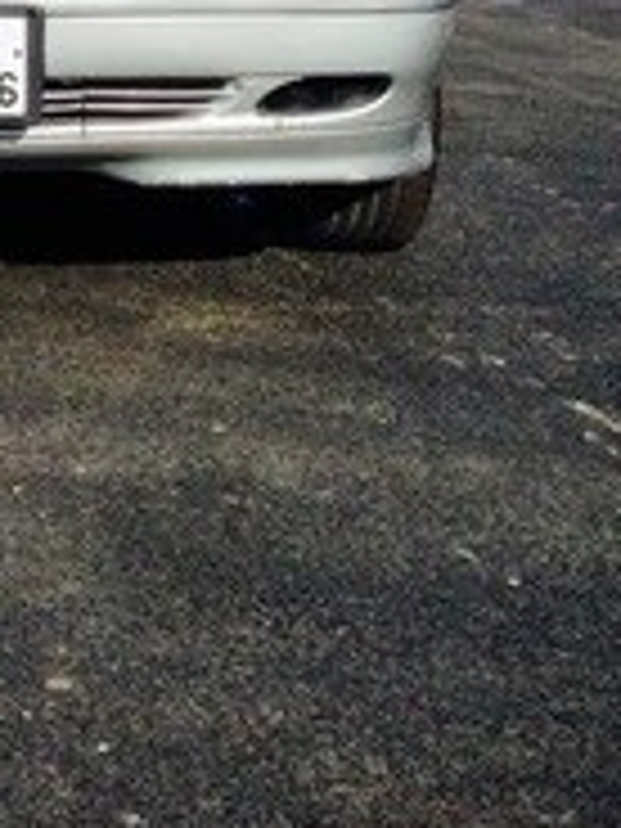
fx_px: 2129
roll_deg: -1.3
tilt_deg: -0.3
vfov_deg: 20.8
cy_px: -112
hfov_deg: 16.0
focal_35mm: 89
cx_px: -108
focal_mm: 4.12
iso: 50
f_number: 2.4
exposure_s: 1/1869
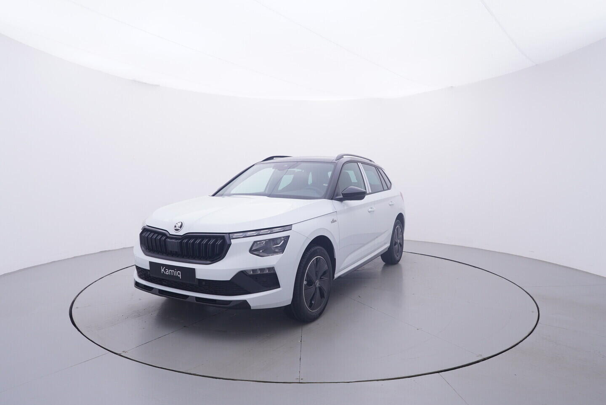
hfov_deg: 77.3
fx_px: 379
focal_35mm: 22
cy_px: 202
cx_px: 303
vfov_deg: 56.2
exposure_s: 1/80
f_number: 5
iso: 200
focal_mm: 15
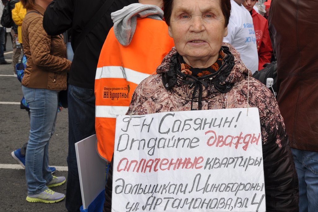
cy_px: 90
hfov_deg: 40.3
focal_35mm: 49
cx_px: 185
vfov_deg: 27.4
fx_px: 432
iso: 200
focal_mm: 26
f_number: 10
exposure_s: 1/200
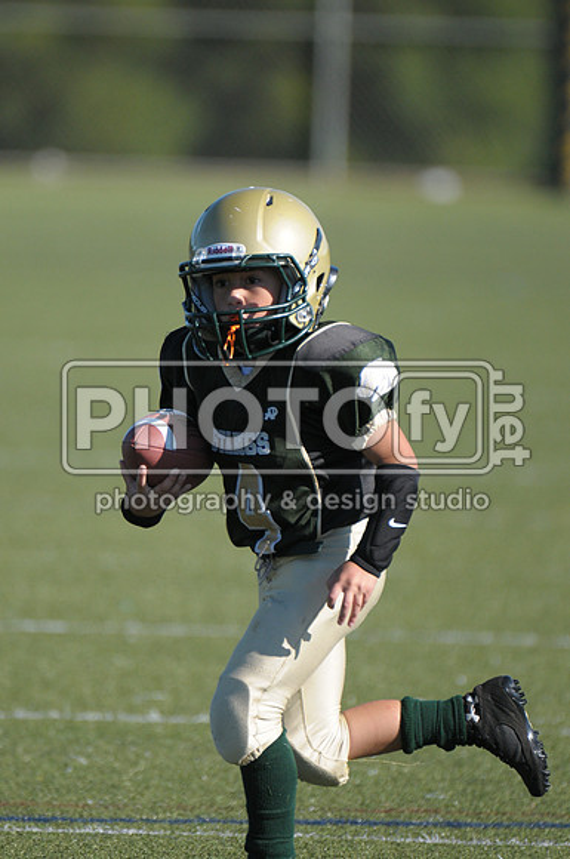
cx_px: 285
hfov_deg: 2.3
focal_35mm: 600
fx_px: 14292
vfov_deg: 3.4
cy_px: 430
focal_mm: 400
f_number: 4
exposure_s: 1/3200
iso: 640
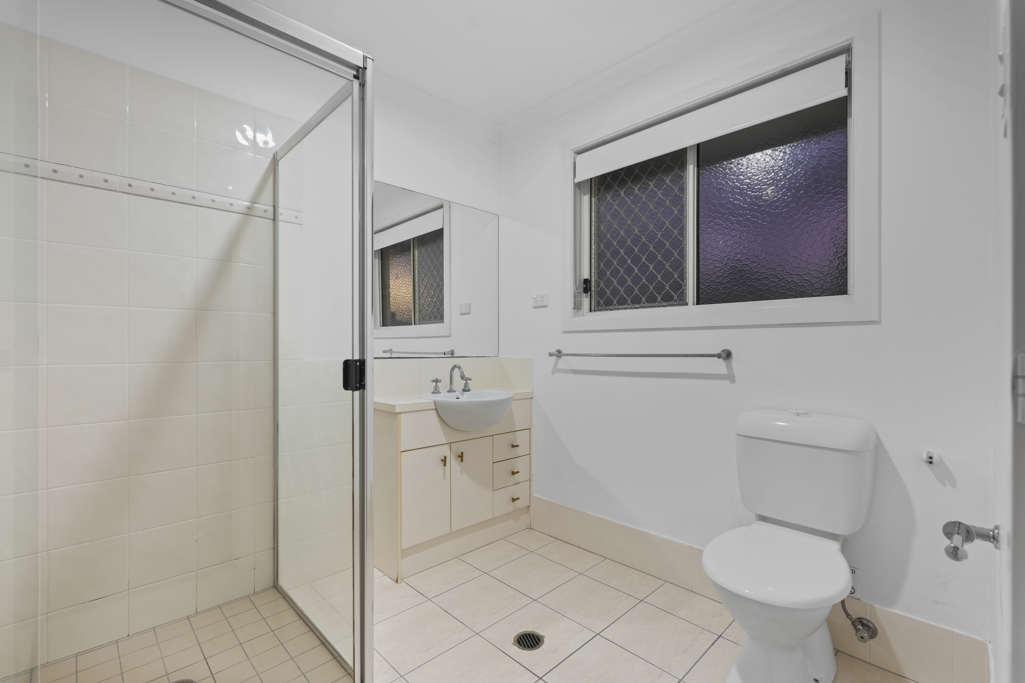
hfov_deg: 96.7
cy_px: 342
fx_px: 456
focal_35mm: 16
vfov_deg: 73.7
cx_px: 512
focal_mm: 16
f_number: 7.1
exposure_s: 1/2.5
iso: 800
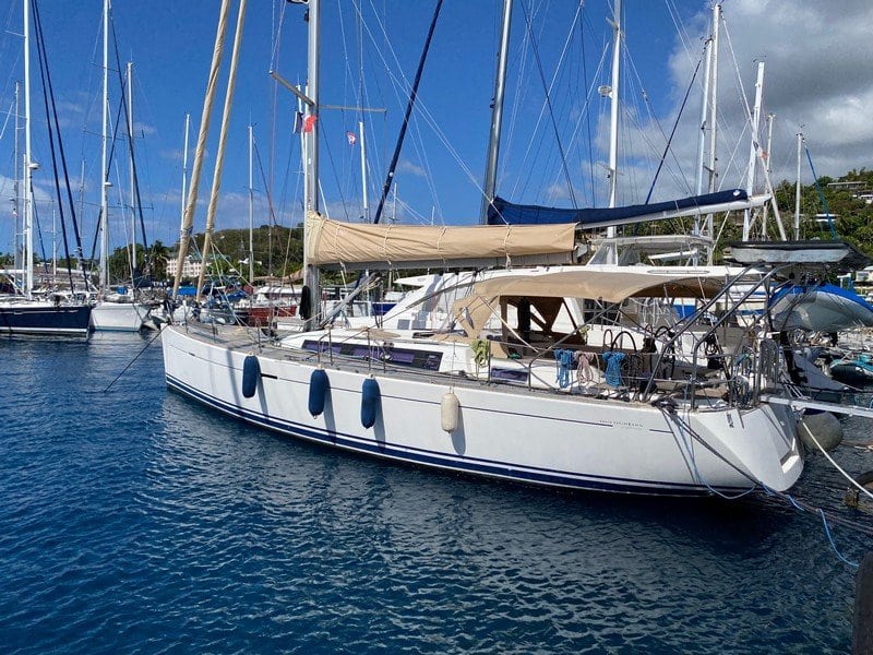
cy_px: 328
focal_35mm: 26
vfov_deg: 53.1
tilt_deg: -1.7
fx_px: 656
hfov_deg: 67.3
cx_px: 436
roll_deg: -1.4
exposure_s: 1/7194
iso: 32
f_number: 1.8
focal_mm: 4.25
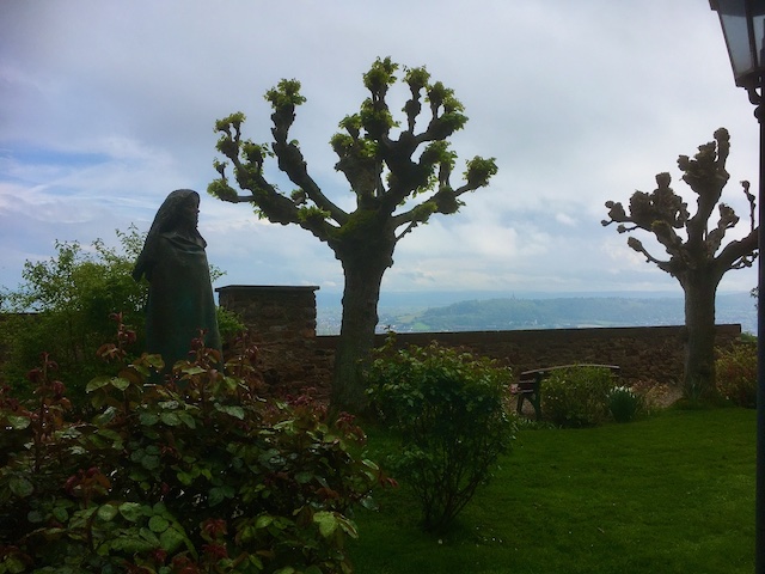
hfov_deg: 61.7
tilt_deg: -0.9
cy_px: 287
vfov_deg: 48.2
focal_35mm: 29
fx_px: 641
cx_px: 382
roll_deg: -0.1
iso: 25
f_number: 2.2
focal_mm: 4.15
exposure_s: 1/1832
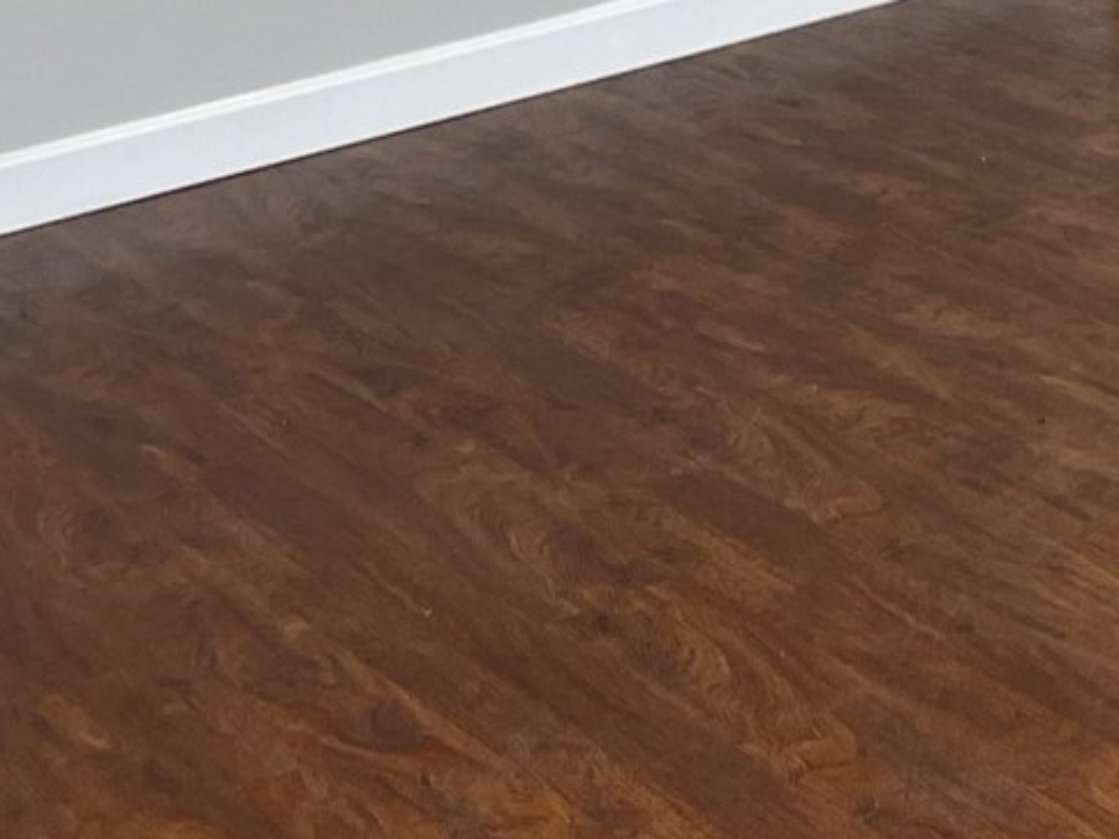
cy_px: -472
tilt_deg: -6.6
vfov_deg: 12.7
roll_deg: +3.7
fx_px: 3556
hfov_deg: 16.3
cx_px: 1692
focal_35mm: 110
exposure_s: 1/60
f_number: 1.6
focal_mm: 4.2
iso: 64
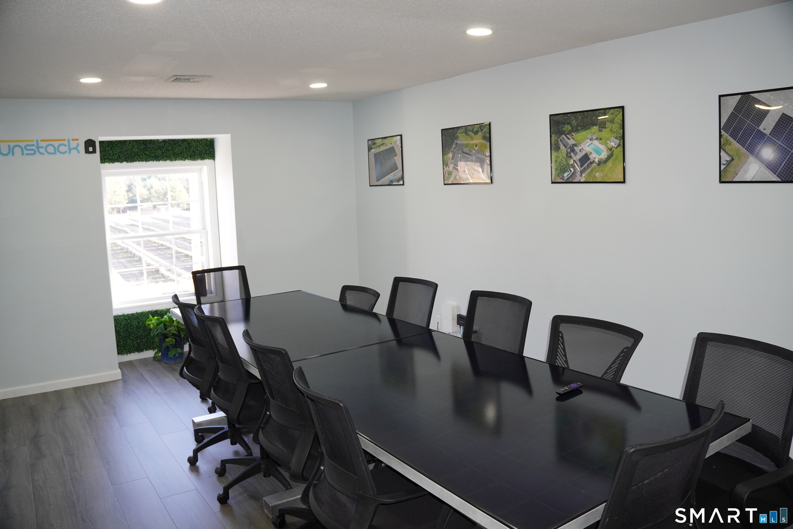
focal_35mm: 27
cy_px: 264
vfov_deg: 47.9
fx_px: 595
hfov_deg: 67.4
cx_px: 396
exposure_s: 1/160
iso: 800
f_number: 4
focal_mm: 18
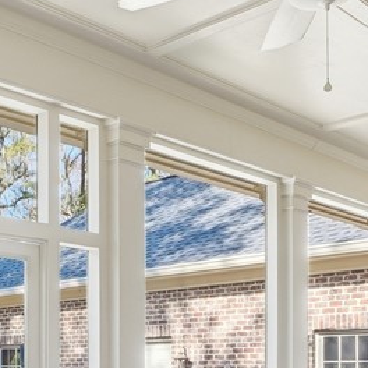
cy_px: 393
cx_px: -13
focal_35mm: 56
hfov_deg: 28.4
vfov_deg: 28.1
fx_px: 674
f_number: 9
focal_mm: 16
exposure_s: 1/160
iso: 320
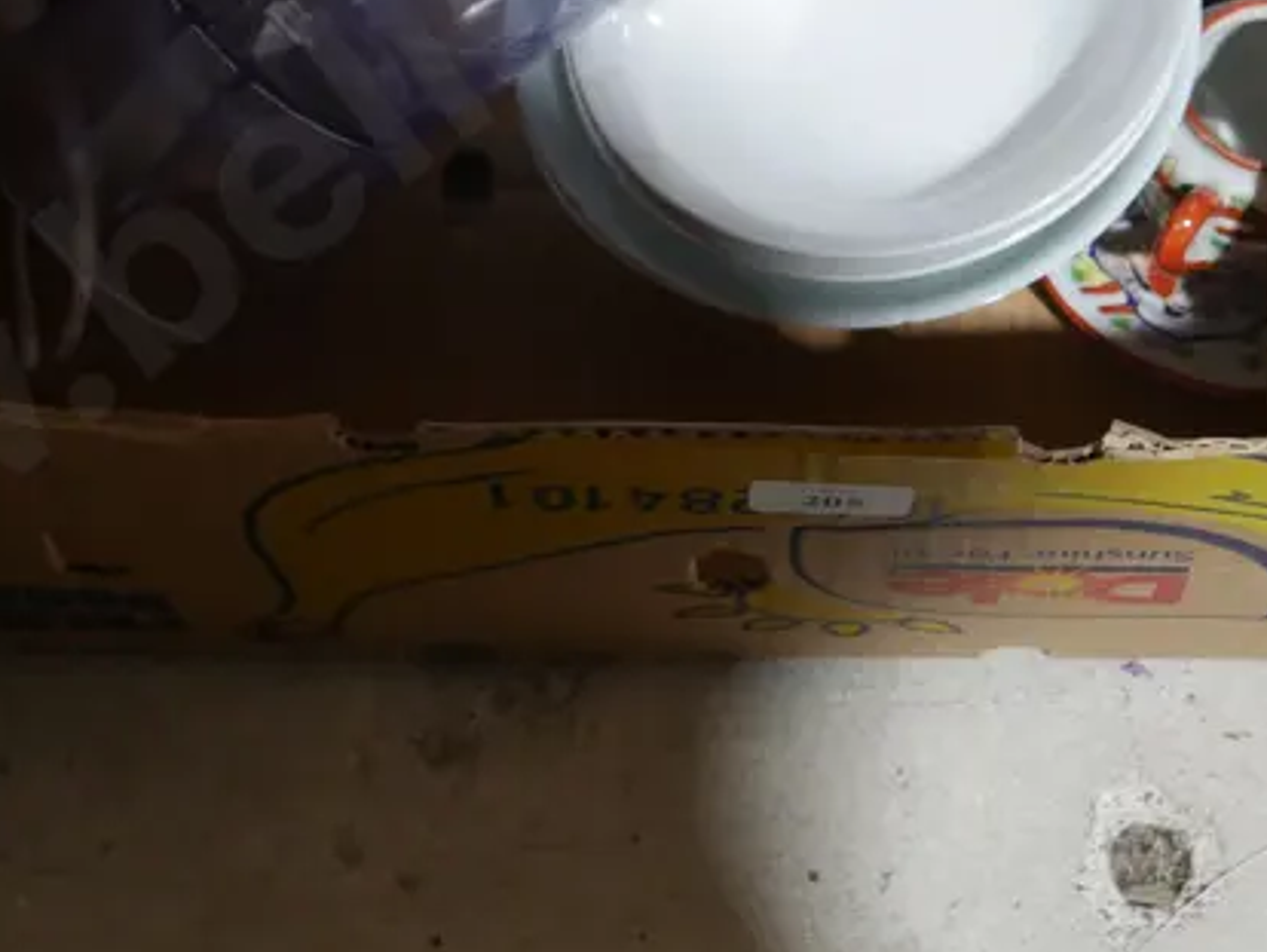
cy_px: -182
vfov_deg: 16.8
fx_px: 3076
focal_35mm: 84
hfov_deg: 23.2
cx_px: 777
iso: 640
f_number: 4
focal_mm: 17
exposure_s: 1/60
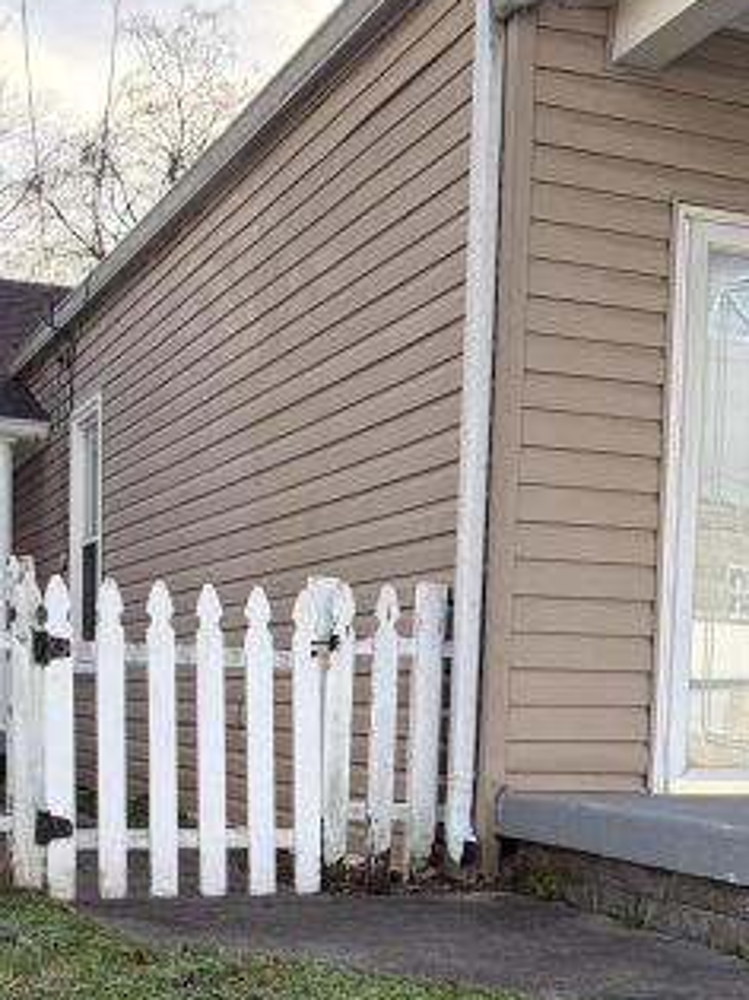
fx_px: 1588
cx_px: 384
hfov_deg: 26.5
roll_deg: -1.0
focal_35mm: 55
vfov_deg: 33.8
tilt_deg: -3.1
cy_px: 814
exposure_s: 1/1263
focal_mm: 5.96
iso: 64
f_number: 1.6
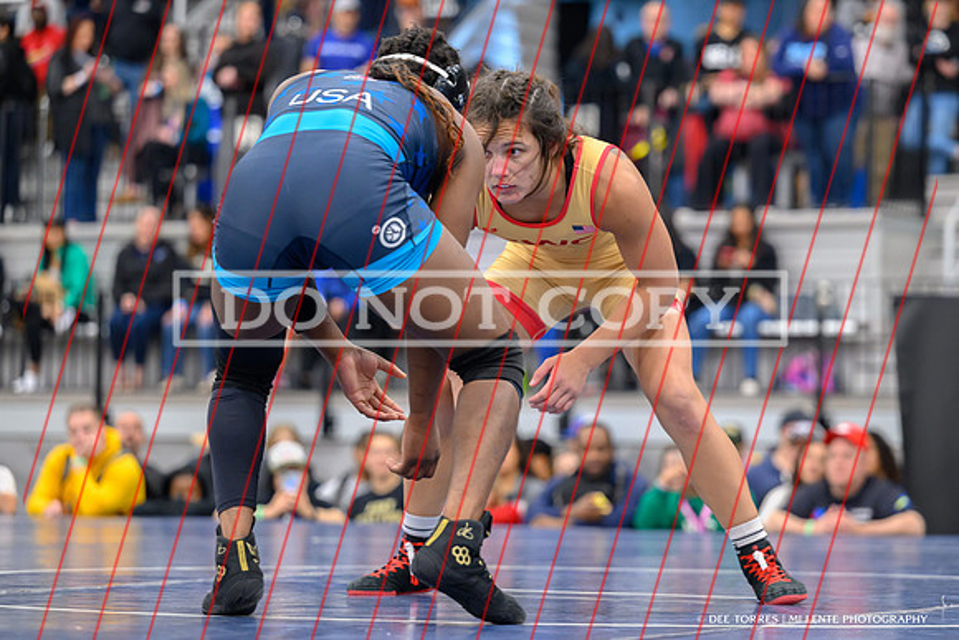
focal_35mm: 132
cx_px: 503
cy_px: 301
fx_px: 3518
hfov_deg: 15.5
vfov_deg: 10.4
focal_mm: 120
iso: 3600
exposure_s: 1/800
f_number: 3.2
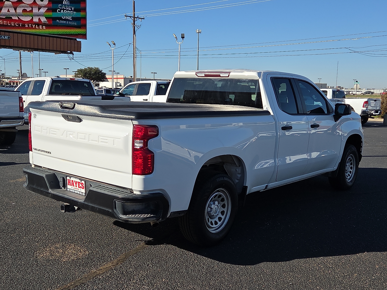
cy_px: 145
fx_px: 436
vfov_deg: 36.8
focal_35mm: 39
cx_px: 194
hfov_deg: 47.9
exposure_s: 1/10000
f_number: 1.8
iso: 78
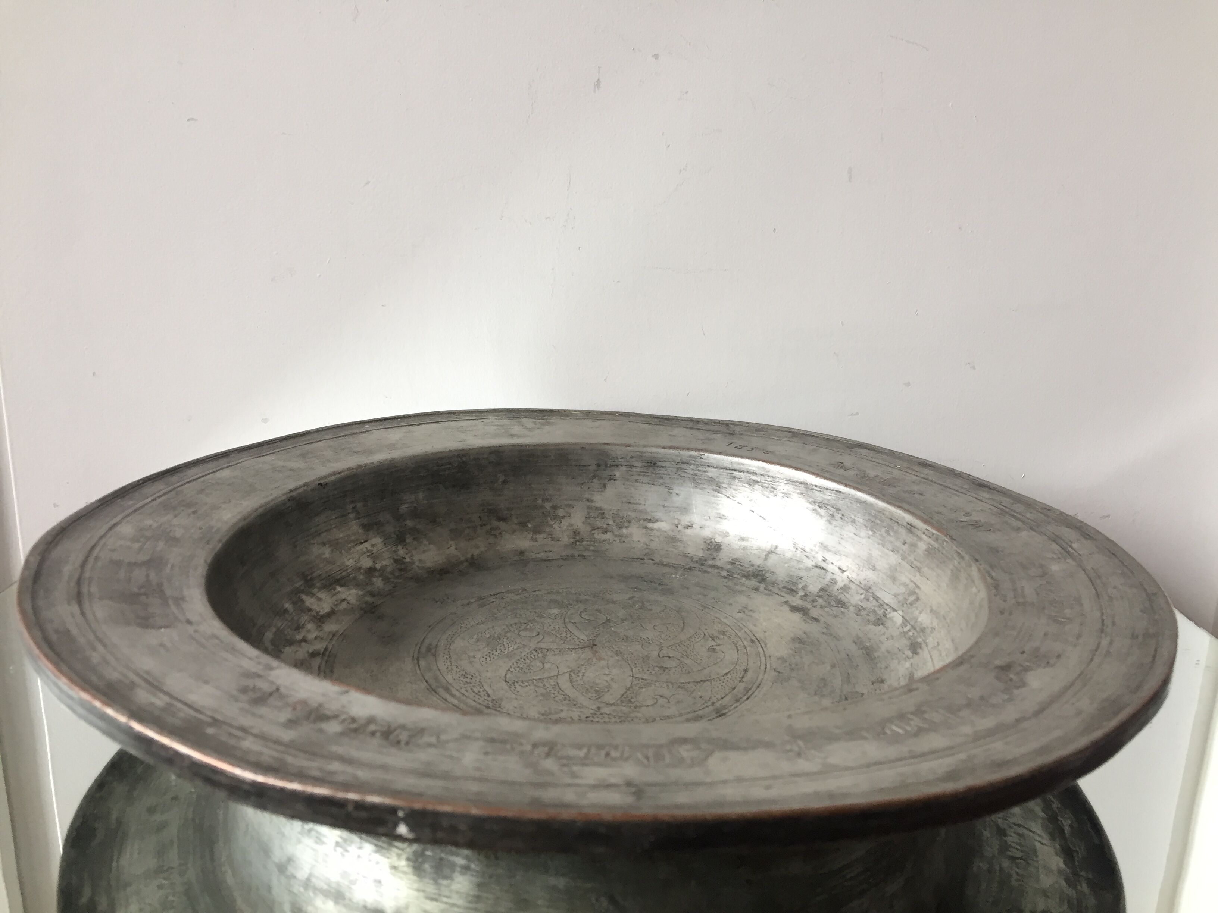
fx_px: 1020
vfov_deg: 48.2
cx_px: 609
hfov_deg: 61.7
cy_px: 456
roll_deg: -2.1
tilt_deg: -16.2
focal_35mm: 29
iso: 80
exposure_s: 1/33
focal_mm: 4.15
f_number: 2.2
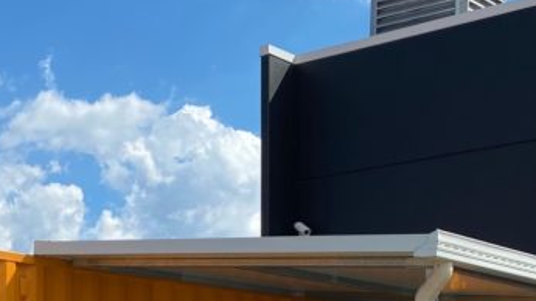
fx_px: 1194
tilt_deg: +0.4
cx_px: 11
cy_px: 438
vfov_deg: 13.6
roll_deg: -0.4
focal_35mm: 84
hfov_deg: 24.3
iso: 32
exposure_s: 1/2315
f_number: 1.8
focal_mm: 4.25
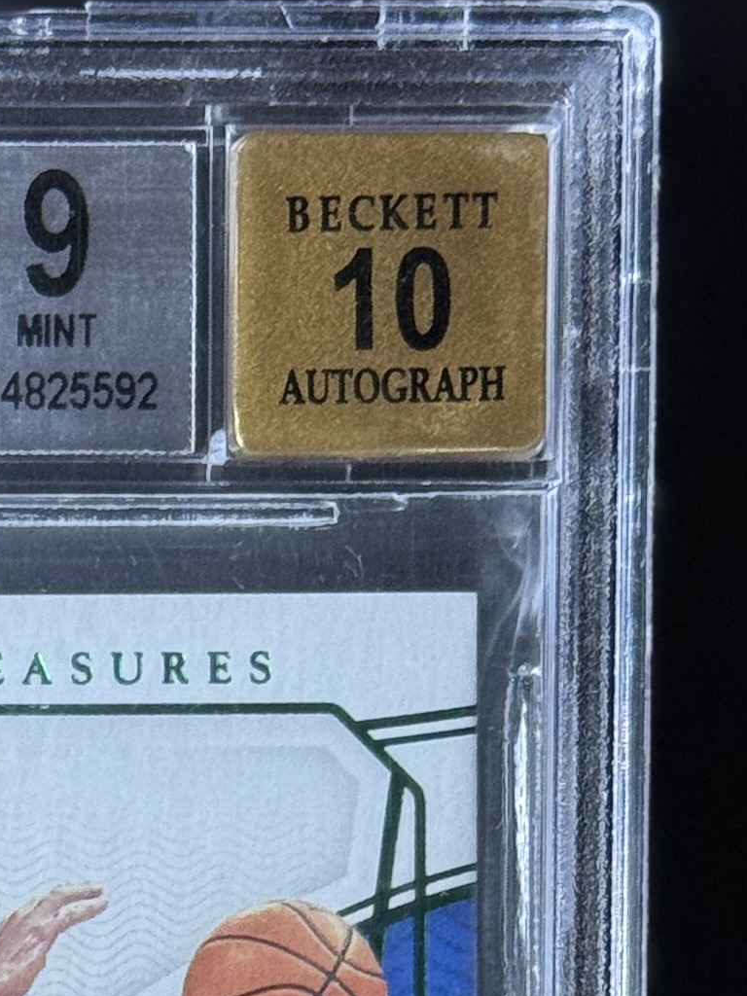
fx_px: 5438
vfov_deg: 10.1
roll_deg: +0.0
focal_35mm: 189
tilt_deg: -19.2
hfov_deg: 7.8
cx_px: -129
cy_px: 1483
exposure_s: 1/50
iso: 64
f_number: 1.78
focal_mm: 6.76
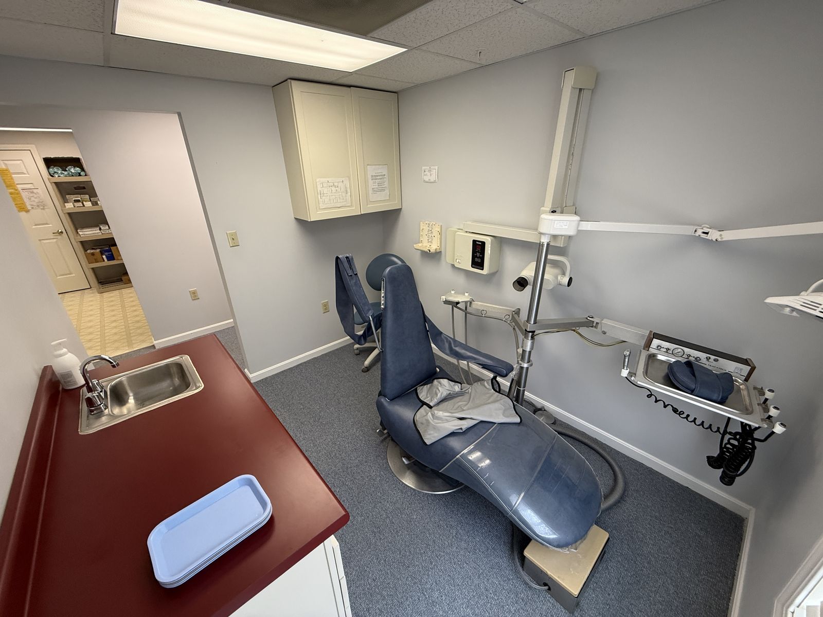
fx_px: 333
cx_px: 412
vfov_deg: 85.7
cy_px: 308
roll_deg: +2.4
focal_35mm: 14
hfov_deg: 102.1
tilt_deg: -23.5
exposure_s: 1/120
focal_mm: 2.22
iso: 200
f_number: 2.2
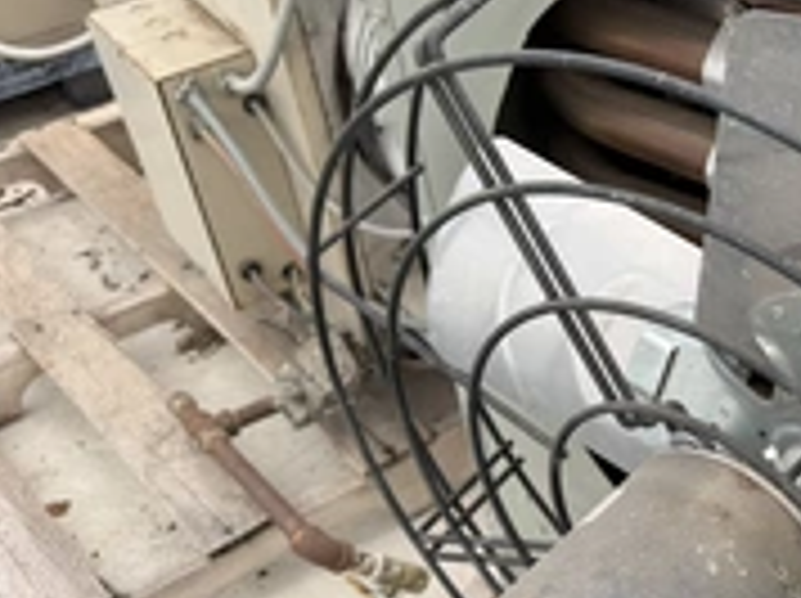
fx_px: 1248
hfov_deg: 32.4
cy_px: 378
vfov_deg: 26.9
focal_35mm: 54
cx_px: 824
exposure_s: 1/888
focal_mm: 6.76
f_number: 1.78
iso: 80
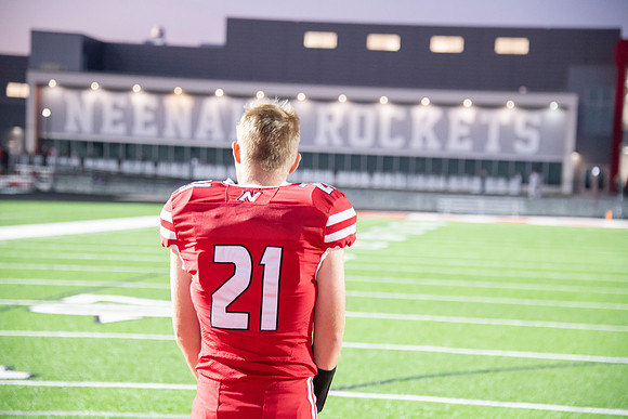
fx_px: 2181
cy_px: 210
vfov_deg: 11.0
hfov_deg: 16.4
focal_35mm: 125
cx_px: 314
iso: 8000
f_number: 5.6
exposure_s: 1/100
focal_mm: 125
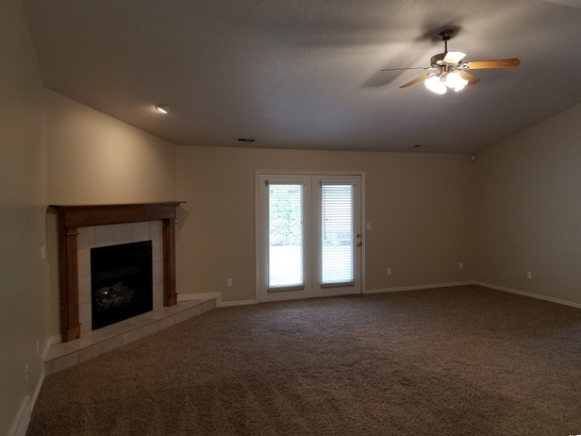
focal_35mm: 27
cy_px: 215
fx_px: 453
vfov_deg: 51.4
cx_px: 298
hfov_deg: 65.3
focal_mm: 4.25
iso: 80
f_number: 1.7
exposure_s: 1/60
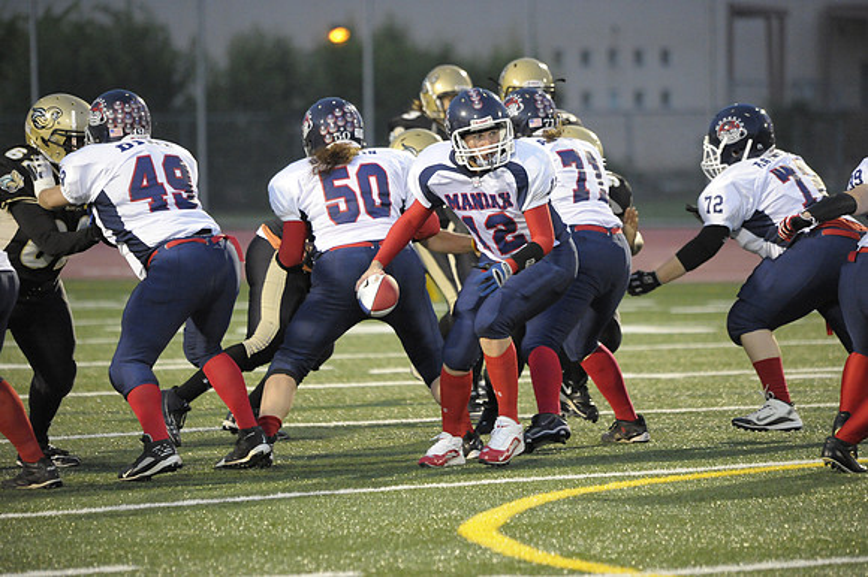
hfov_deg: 5.4
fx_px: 9157
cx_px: 434
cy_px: 288
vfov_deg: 3.6
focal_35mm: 380
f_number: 6.3
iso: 12800
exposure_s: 1/640
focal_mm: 380
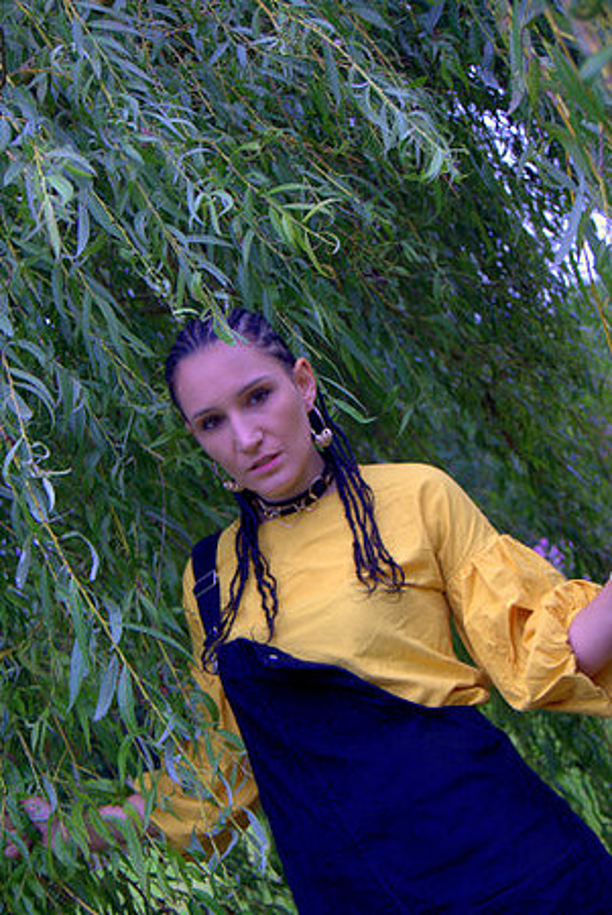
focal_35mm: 52
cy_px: 458
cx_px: 306
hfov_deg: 25.8
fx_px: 1336
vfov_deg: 37.8
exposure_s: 1/80
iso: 100
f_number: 5
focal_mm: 35
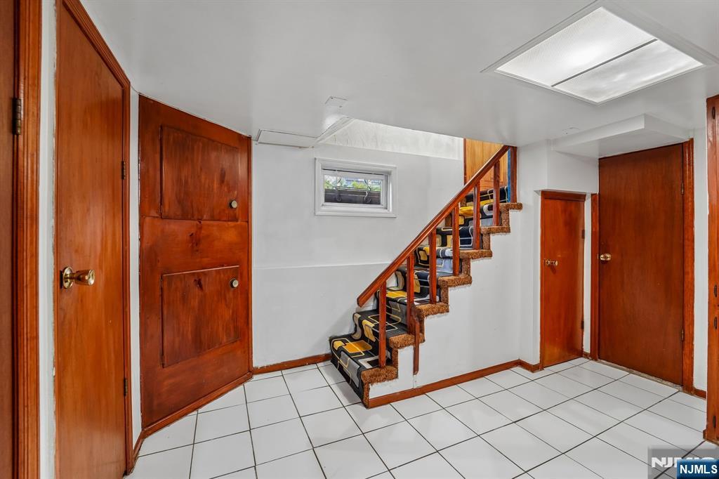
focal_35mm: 14
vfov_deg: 81.2
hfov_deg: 104.3
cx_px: 360
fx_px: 280
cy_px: 240
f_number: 8
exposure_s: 1/2.5
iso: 400
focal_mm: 14
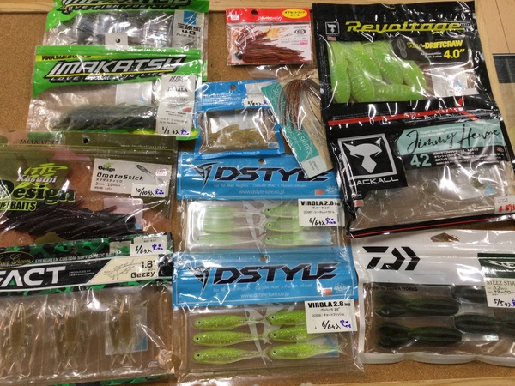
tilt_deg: -71.8
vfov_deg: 45.4
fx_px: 461
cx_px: 258
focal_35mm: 31
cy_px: 193
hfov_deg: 58.4
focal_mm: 3.3
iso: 32
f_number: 2.4
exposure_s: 1/30
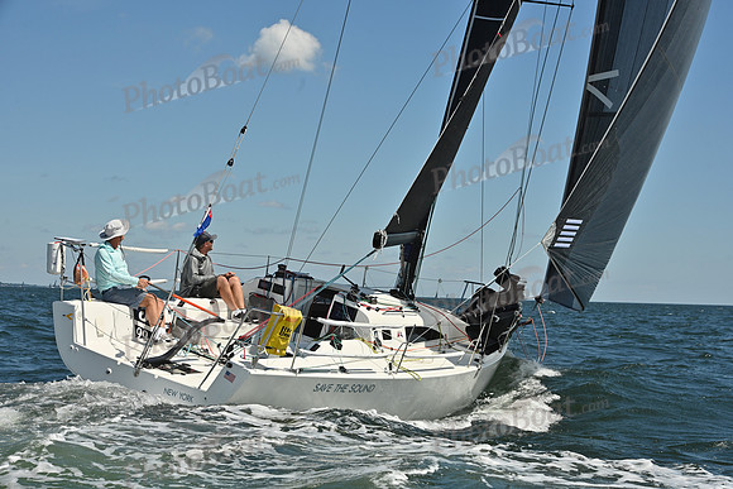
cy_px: 244
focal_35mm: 70
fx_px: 1426
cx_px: 366
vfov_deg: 19.5
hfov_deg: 28.8
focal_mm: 70
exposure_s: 1/1250
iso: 250
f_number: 10
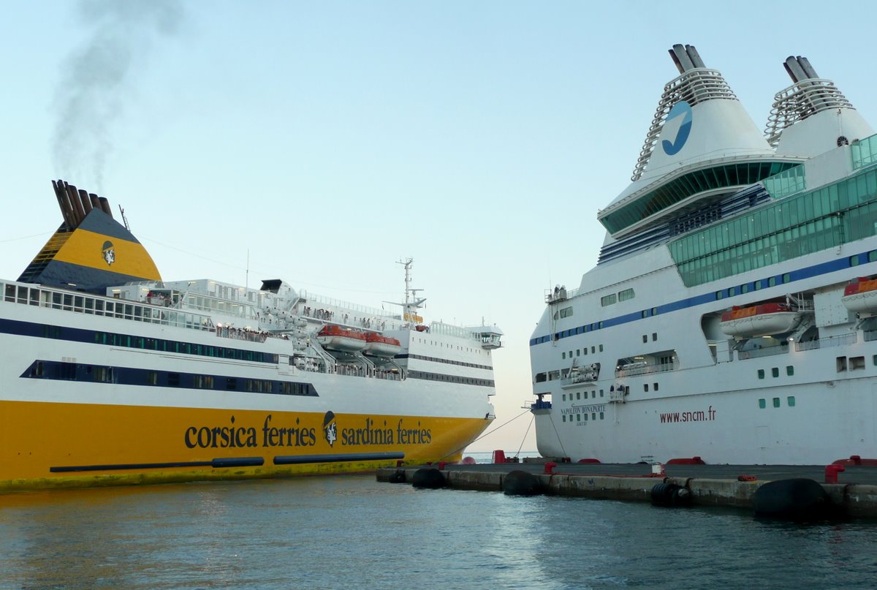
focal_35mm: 43
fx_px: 1050
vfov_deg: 31.4
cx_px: 438
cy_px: 295
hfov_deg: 45.3
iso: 100
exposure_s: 1/125
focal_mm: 7
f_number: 4
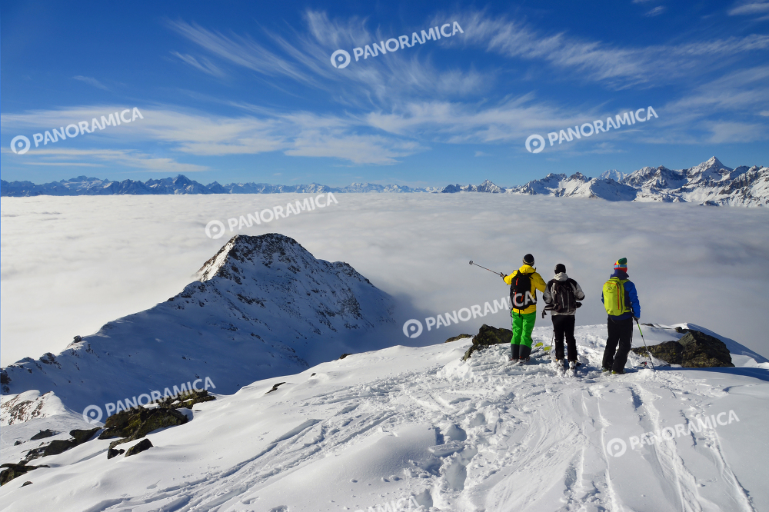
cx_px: 384
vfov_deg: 47.9
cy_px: 256
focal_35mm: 27
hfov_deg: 67.4
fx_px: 577
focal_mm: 18
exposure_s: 1/320
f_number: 13
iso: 100
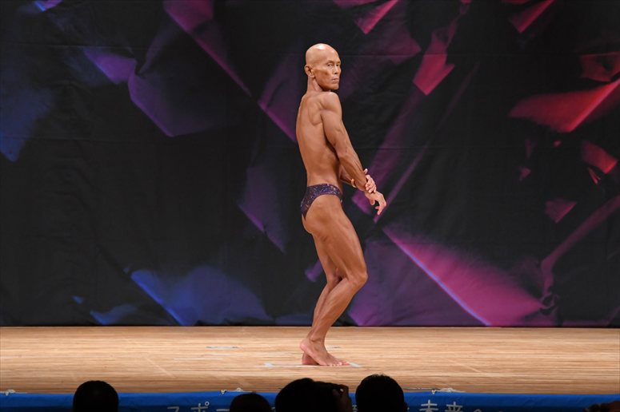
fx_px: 4131
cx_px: 310
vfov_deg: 5.7
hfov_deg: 8.6
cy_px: 206
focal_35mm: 240
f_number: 5.6
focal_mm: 160
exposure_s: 1/400
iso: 3200
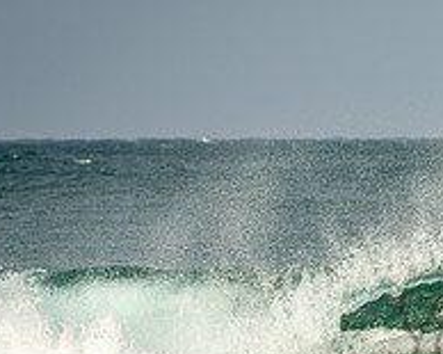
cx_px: 633
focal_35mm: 841
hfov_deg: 2.3
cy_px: 314
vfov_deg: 1.8
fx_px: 11021
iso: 200
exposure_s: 1/1250
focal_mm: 200
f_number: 5.6
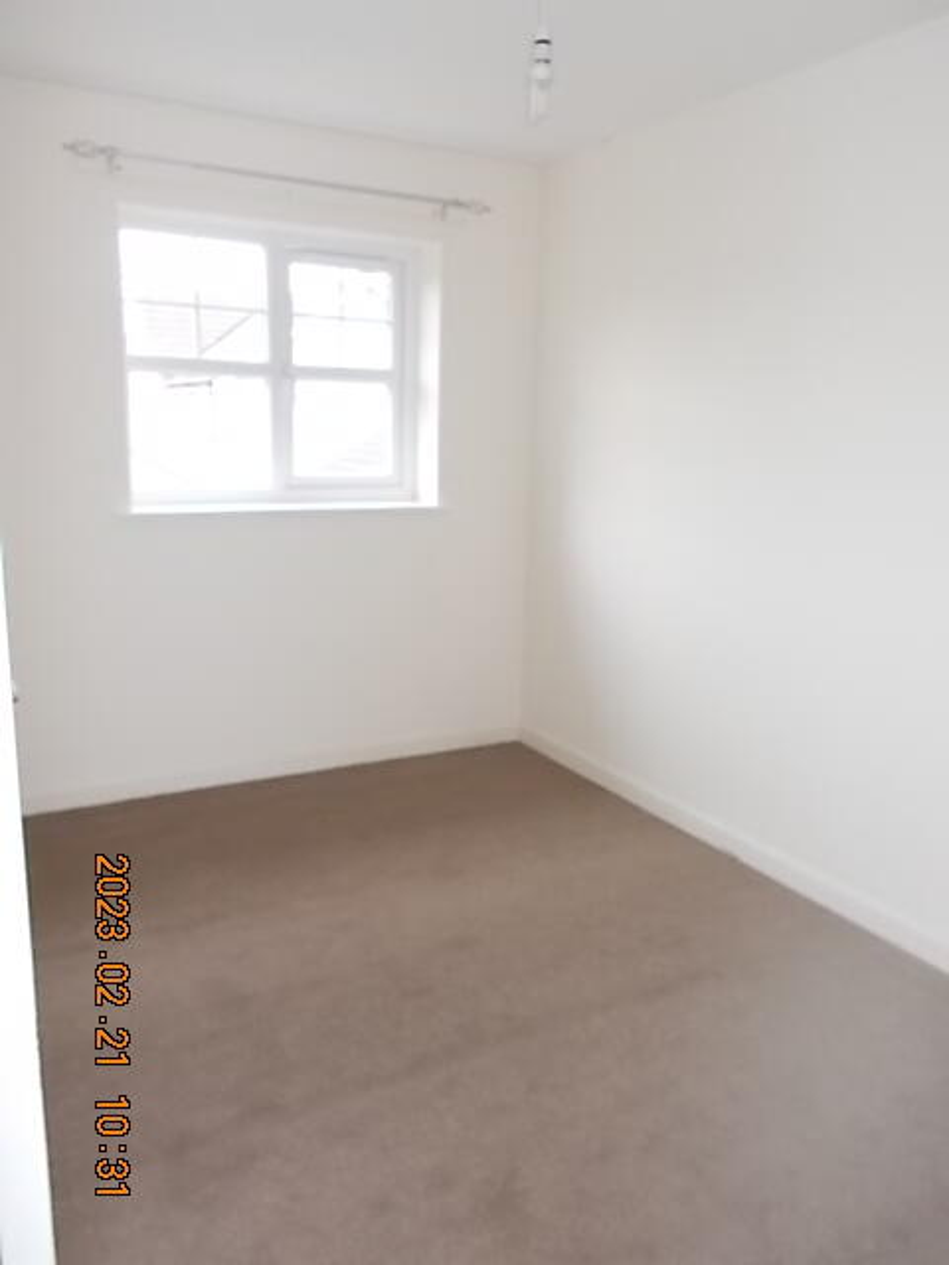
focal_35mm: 26
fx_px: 950
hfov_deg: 53.1
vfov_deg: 67.3
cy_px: 632
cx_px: 474
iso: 200
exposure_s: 1/25
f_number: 3.2
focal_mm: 4.6
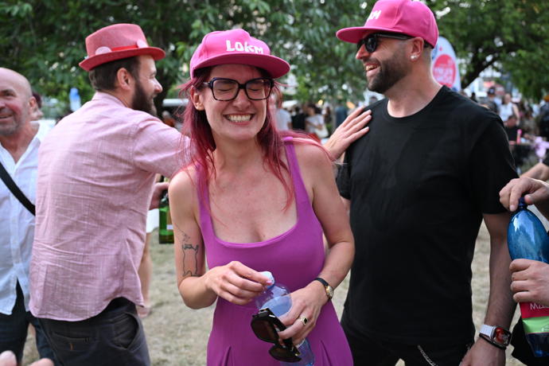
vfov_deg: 41.7
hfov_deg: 59.5
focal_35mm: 32
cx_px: 274
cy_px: 183
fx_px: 480
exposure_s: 1/400
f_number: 3.5
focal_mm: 31.5
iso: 2500
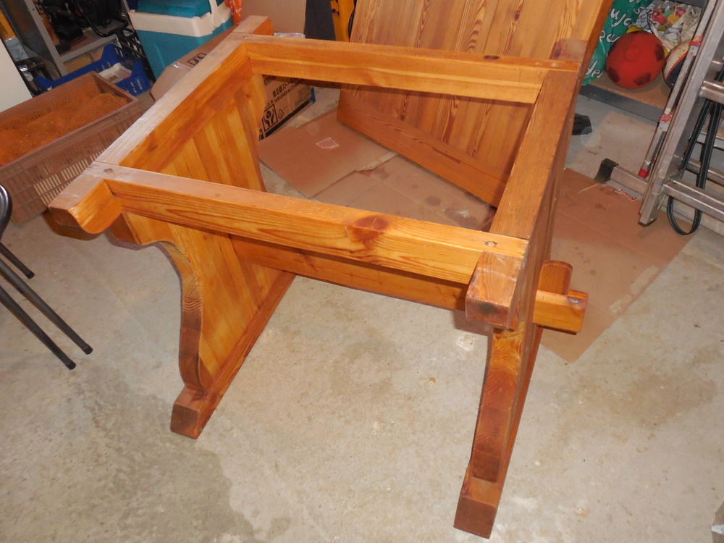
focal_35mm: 30
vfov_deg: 46.8
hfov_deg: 60.0
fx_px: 627
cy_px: 272
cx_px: 362
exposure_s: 1/25
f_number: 3.8
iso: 800
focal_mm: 5.3
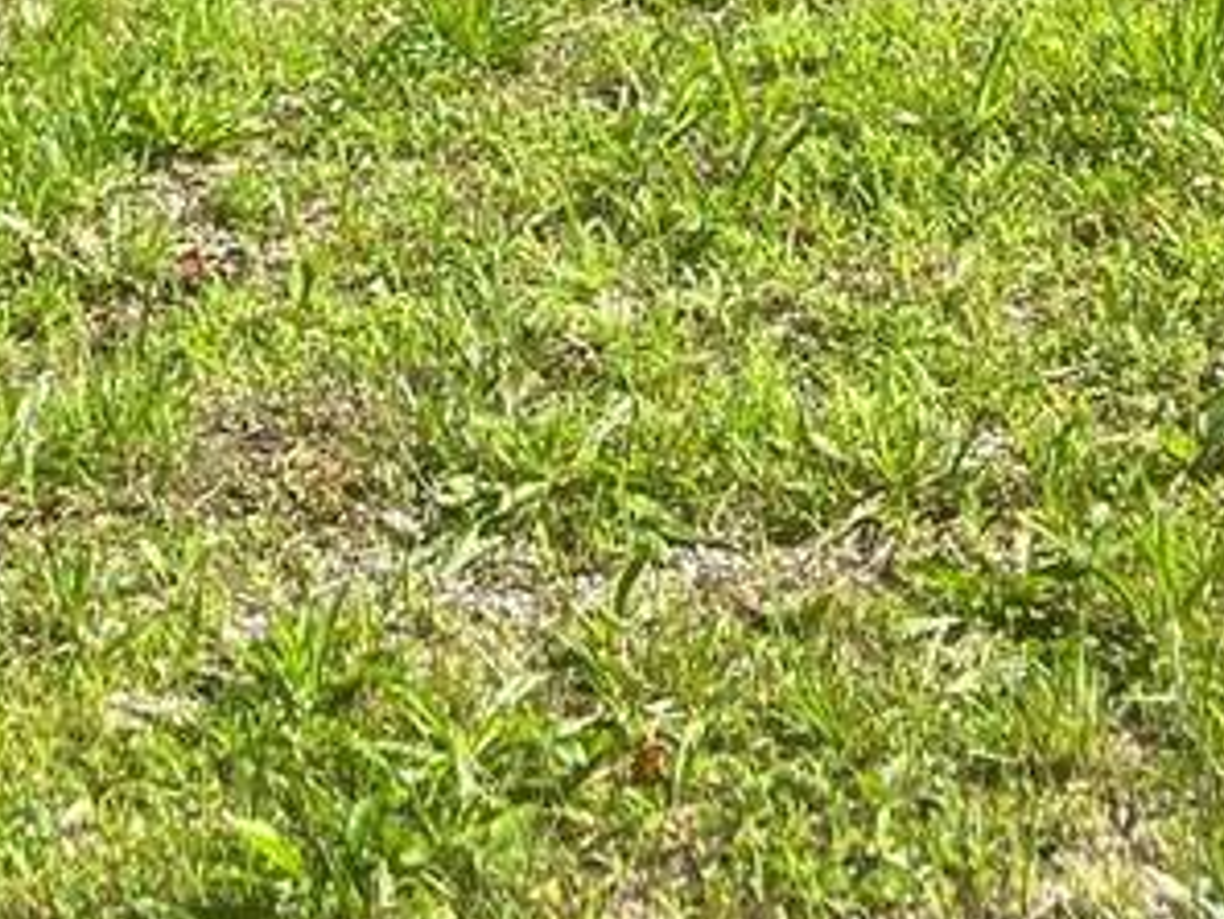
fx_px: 3962
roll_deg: +1.1
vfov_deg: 11.7
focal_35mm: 112
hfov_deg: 17.5
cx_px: 367
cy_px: -1010
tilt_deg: -4.5
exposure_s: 1/1186
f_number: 1.6
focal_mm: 5.1
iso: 50
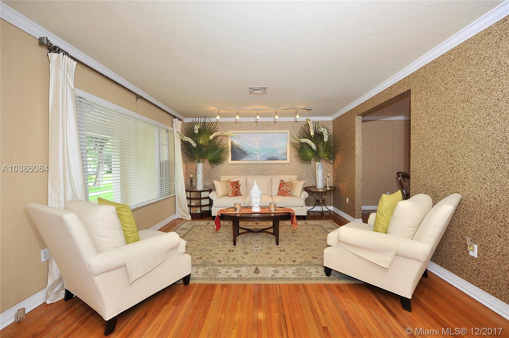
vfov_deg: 81.1
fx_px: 198
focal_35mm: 14
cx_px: 254
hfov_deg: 104.3
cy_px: 169
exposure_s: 1/60
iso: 400
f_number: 5.6
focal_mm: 14
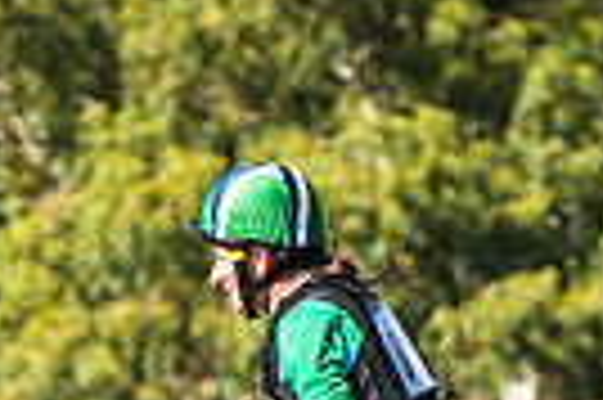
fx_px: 18837
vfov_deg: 1.2
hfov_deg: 1.8
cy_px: 1005
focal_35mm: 1126
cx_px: 337
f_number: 3.2
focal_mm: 124.3
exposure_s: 1/3200
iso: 320
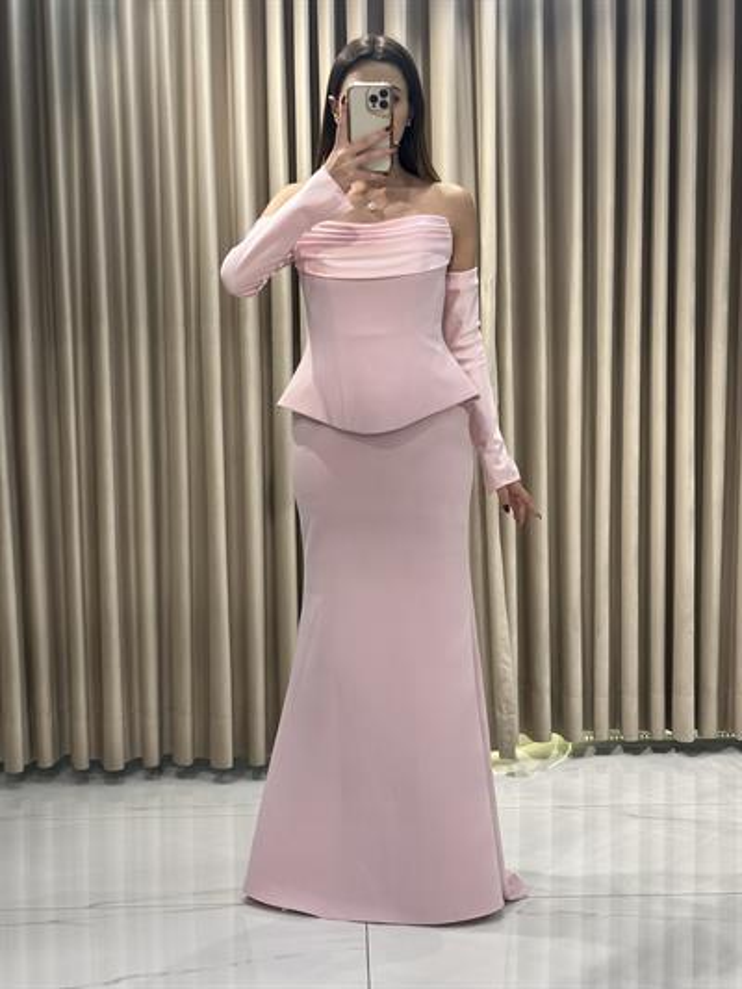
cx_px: 371
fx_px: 1371
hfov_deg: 30.3
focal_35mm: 48
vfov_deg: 39.6
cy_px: 494
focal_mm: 6.86
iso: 64
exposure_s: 1/310
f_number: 1.78
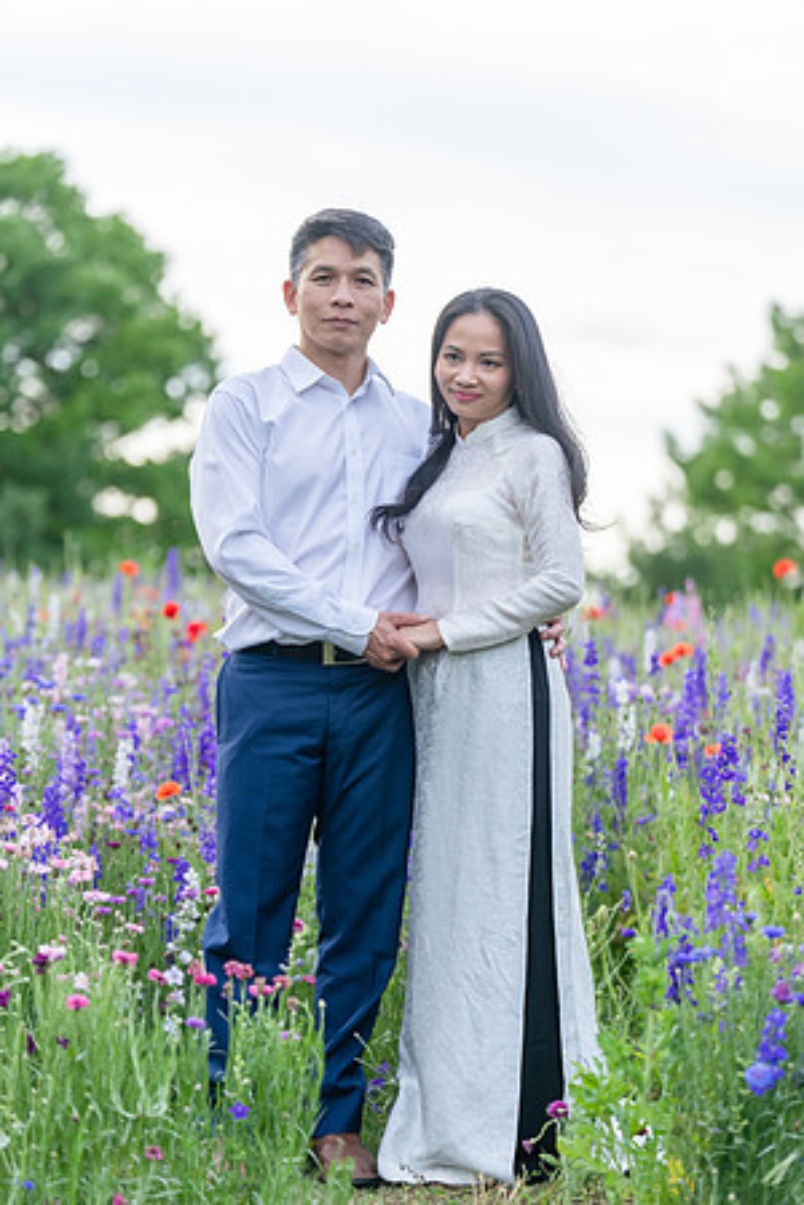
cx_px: 402
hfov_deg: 13.3
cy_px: 602
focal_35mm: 103
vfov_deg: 19.8
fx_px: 3450
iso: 200
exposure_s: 1/400
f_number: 2.8
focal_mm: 103
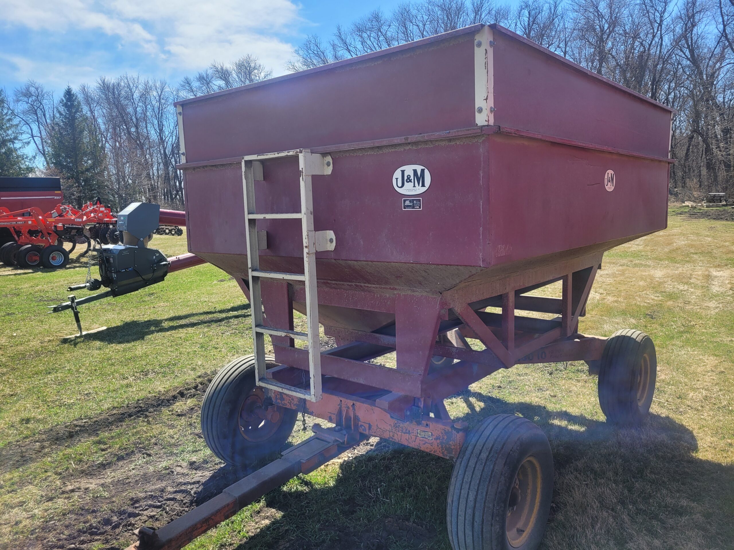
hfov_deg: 67.3
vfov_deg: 53.1
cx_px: 367
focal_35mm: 26
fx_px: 551
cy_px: 275
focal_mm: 5.4
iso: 40
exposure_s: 1/1406
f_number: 1.8
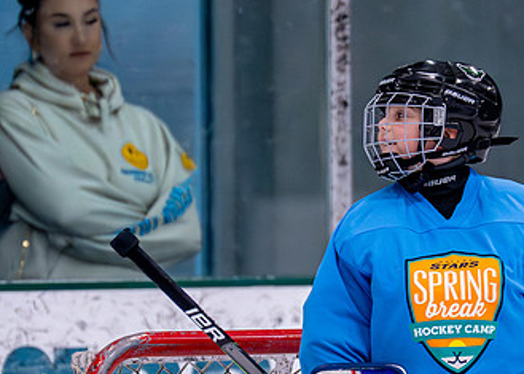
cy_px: 285
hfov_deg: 2.5
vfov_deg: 1.8
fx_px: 11935
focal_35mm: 802
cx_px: 392
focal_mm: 200
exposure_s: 1/1250
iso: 2500
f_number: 2.8
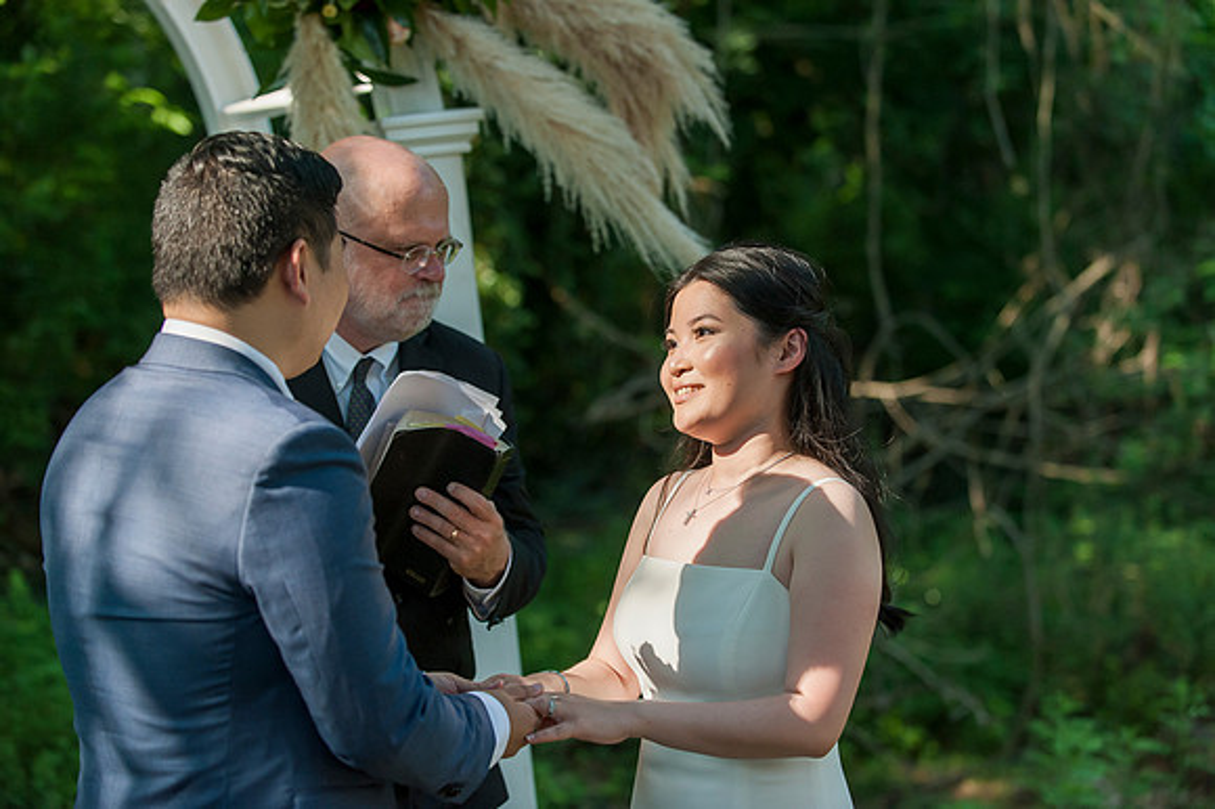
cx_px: 608
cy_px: 404
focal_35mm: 82
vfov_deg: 16.6
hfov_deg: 24.8
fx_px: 2766
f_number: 3.5
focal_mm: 82
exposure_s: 1/2000
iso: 800
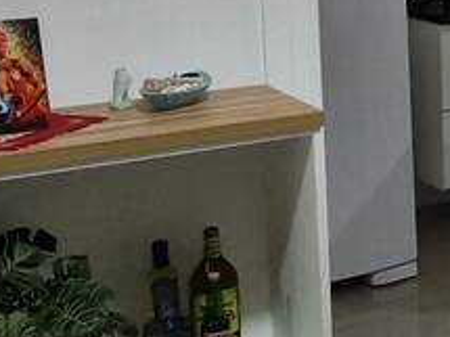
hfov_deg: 19.6
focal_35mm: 87
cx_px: 672
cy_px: 13
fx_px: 1130
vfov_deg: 16.7
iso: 200
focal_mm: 1.74
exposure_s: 1/60
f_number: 2.2
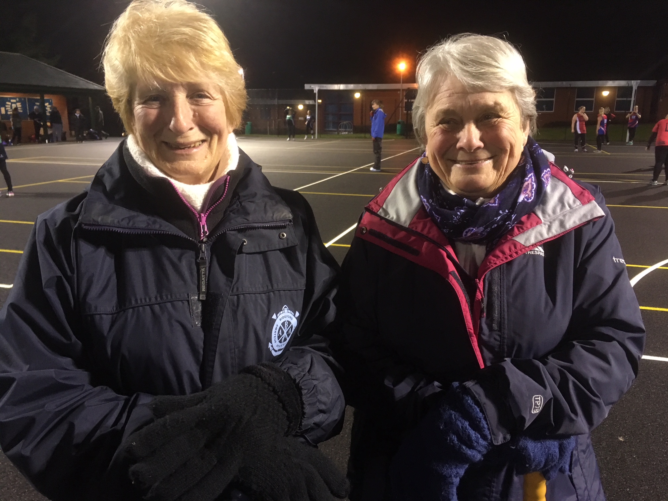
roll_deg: +0.2
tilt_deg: -12.4
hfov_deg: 61.7
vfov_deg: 48.2
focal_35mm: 29
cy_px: 250
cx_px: 334
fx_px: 560
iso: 200
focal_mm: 4.15
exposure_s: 1/33
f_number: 2.2
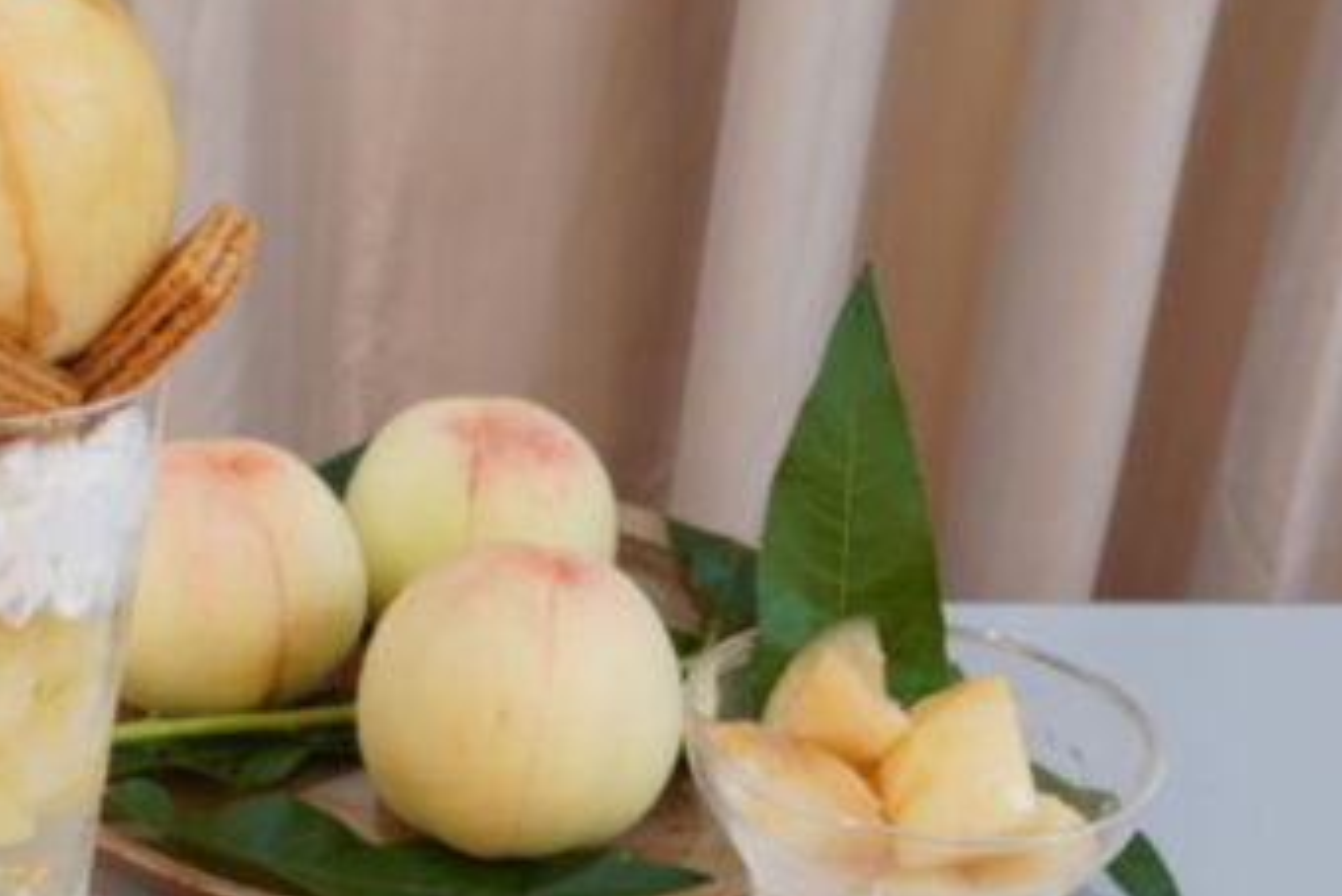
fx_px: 2275
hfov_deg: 30.8
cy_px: 647
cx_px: 47
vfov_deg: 22.1
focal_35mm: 61
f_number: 7.1
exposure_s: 1/8
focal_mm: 18
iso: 400
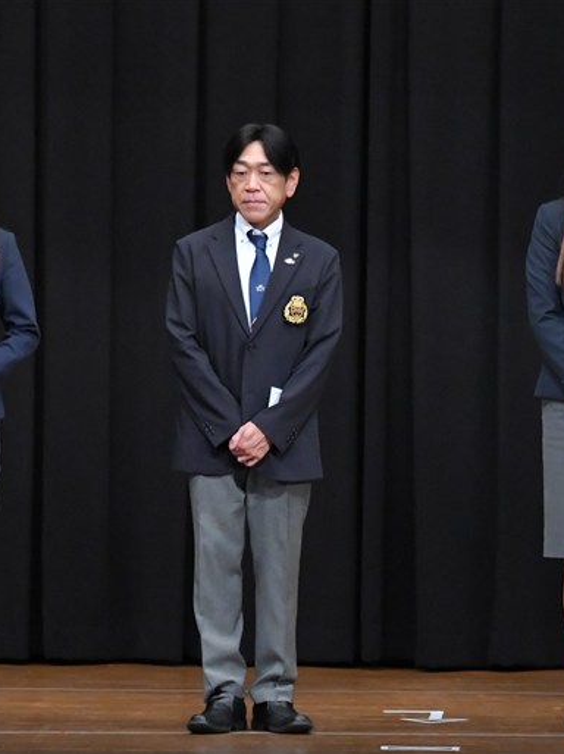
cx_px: 256
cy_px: 378
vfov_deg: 6.1
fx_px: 7113
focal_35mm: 327
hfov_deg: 4.5
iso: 8000
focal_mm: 150
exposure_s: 1/400
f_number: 5.6
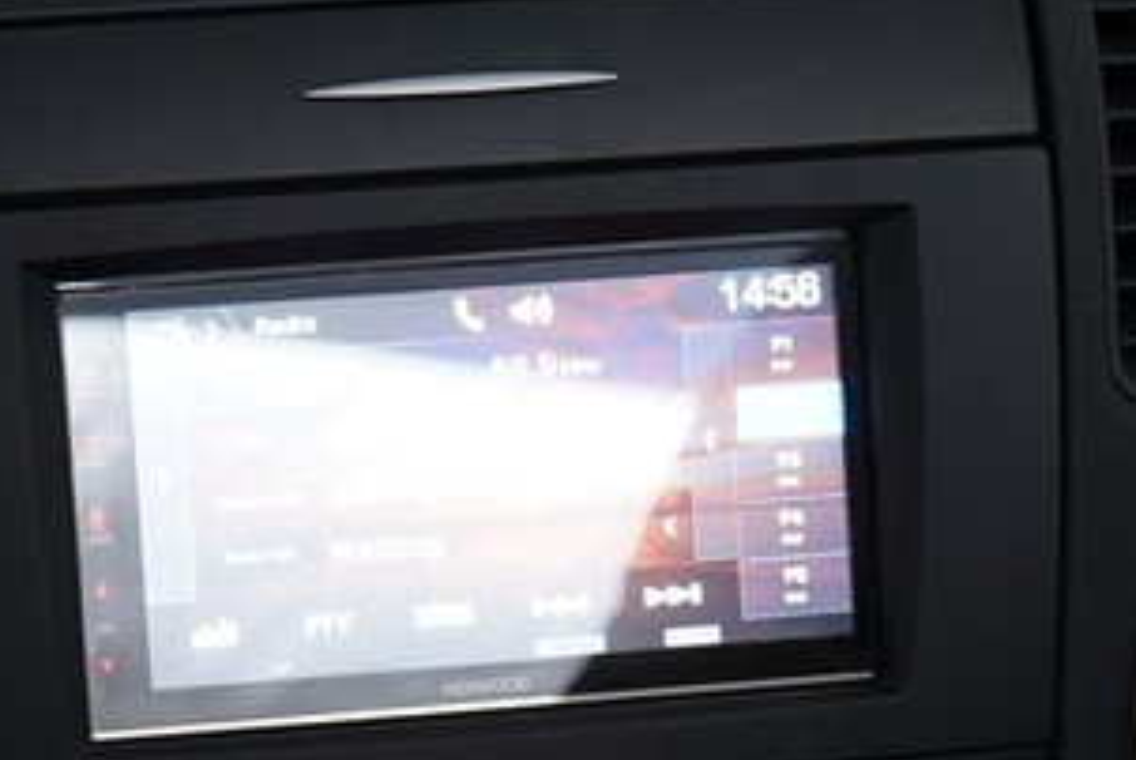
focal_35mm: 150
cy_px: 572
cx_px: 414
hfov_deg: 13.7
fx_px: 4738
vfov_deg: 9.2
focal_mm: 28
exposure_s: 1/40
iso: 1000
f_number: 3.5
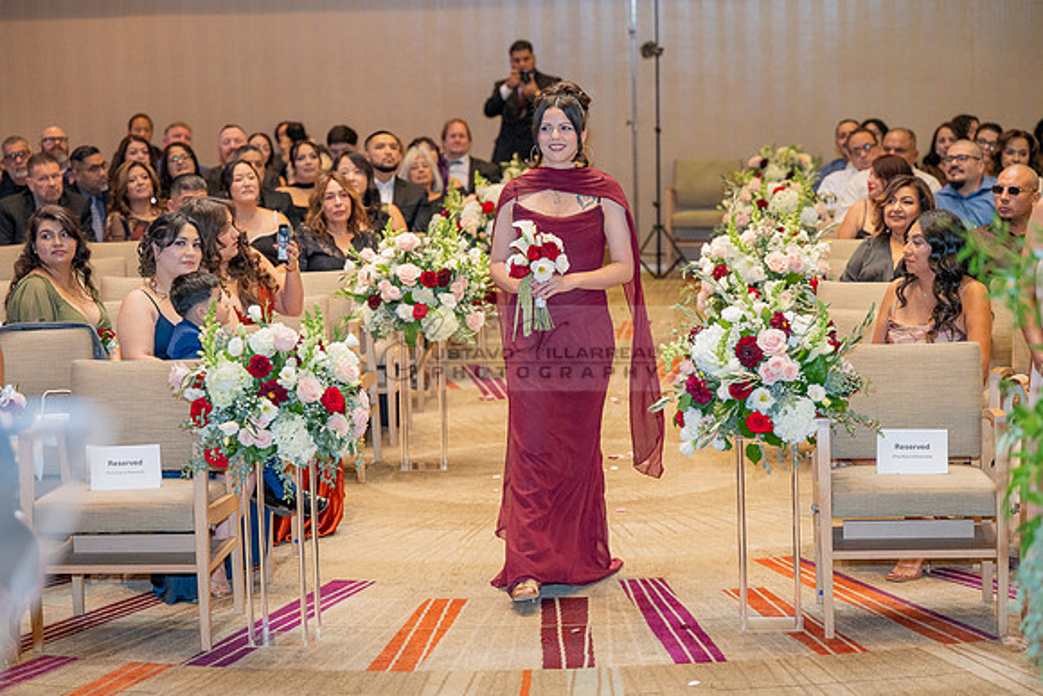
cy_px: 348
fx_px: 2695
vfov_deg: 14.7
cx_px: 522
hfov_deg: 21.9
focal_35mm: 93
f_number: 3.2
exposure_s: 1/160
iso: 1250
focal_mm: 93
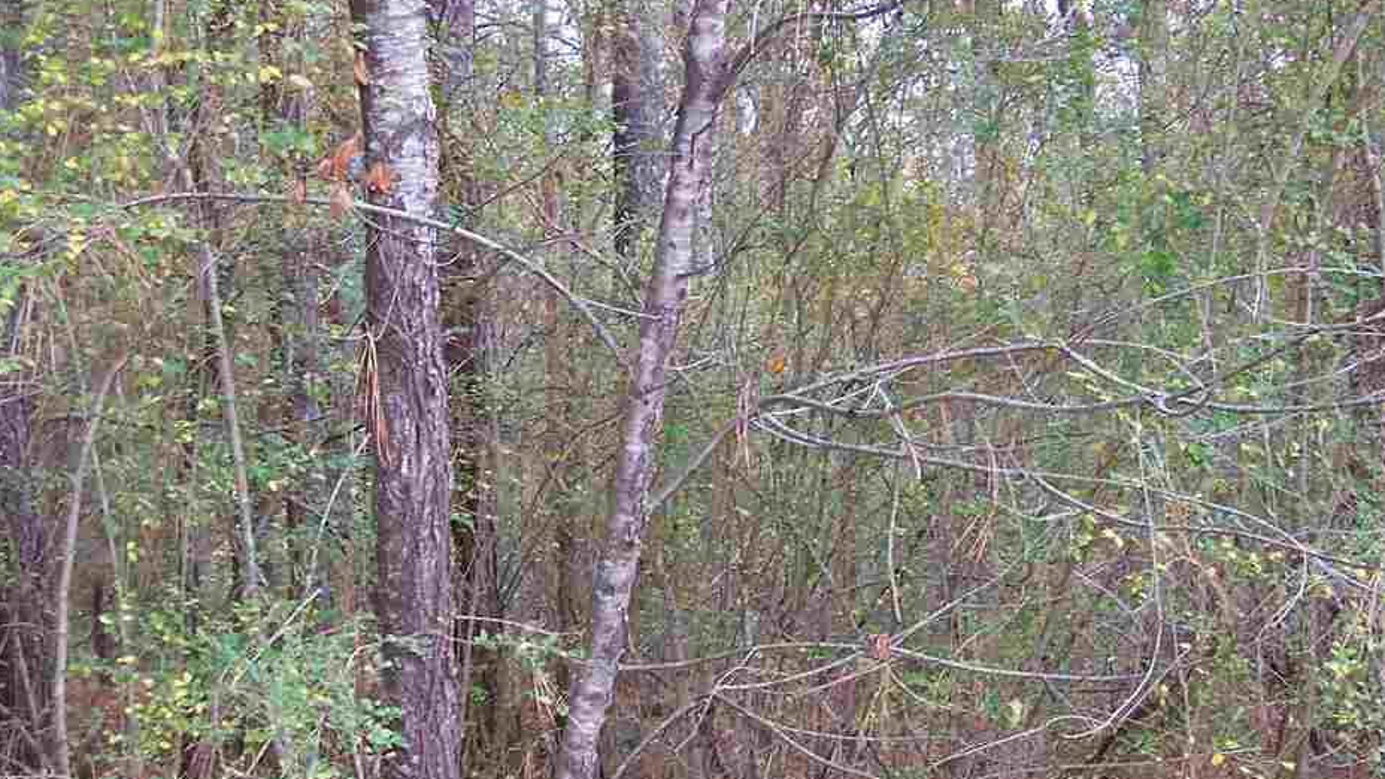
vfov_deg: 21.1
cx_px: 757
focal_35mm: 57
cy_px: 443
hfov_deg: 36.6
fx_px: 2093
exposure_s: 1/60
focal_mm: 6.3
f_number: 2.8
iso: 160
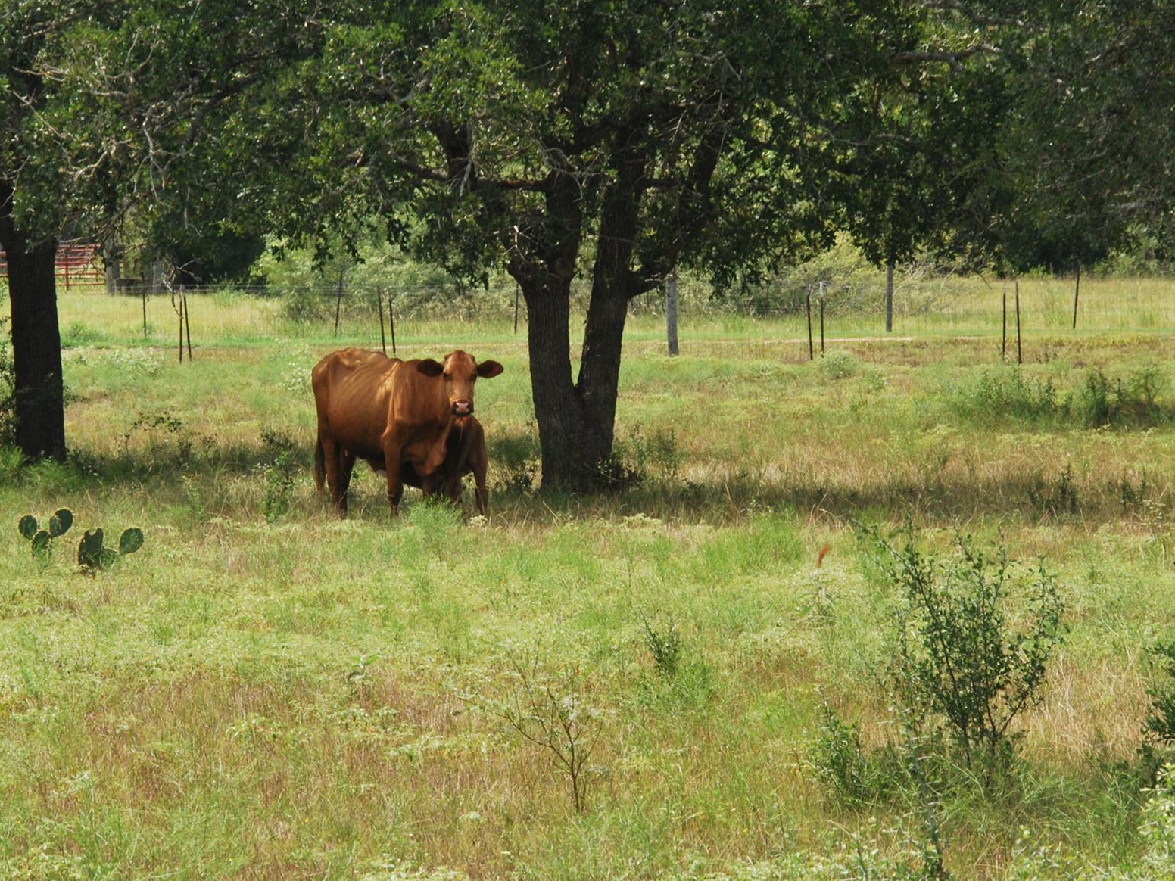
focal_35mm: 221
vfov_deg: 6.7
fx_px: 7502
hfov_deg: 9.0
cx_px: 488
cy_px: 368
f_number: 14
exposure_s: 1/200
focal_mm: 116
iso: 400
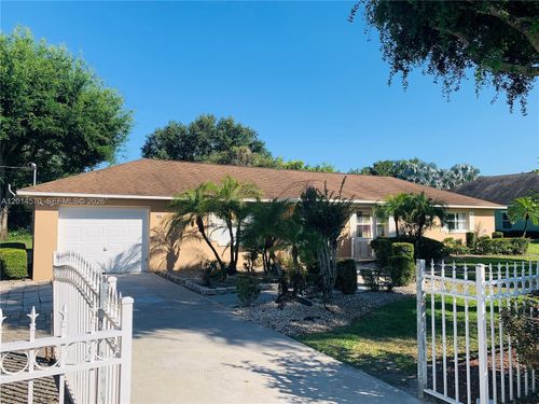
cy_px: 202
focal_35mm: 26
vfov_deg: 53.1
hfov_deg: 67.3
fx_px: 405
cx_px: 270
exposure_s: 1/1953
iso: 25
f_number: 1.8
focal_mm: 4.25
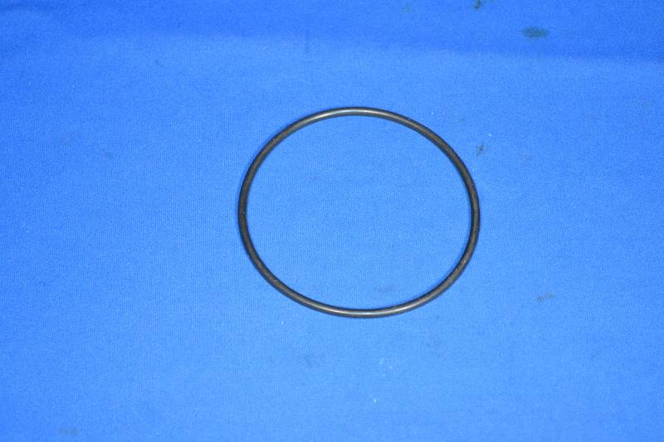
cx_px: 332
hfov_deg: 24.6
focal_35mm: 82
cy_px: 221
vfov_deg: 16.5
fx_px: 1521
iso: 1800
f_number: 5.6
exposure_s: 1/60
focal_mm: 55
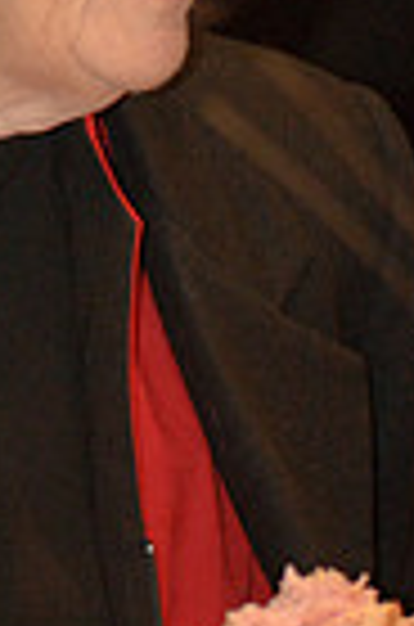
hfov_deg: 2.7
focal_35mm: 511
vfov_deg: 4.0
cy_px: 153
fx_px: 8852
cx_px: 142
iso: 800
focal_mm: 105
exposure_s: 1/40
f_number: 2.8
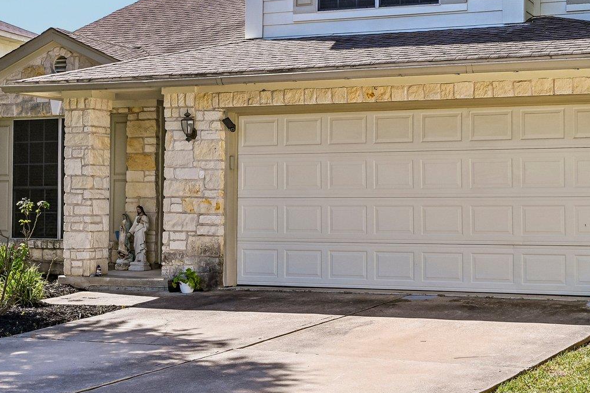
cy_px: 55
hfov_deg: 32.8
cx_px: 353
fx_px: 999
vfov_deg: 21.8
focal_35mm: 61
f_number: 8
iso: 100
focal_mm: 30
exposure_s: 1/250
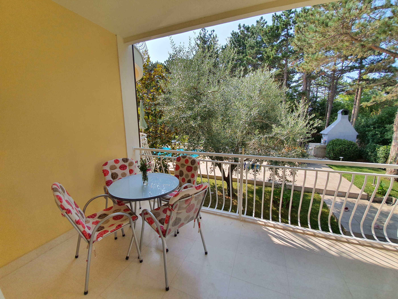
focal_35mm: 13
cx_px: 199
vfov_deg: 89.9
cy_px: 150
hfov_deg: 106.2
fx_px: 149
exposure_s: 1/380
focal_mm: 1.8
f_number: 2.2
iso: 50
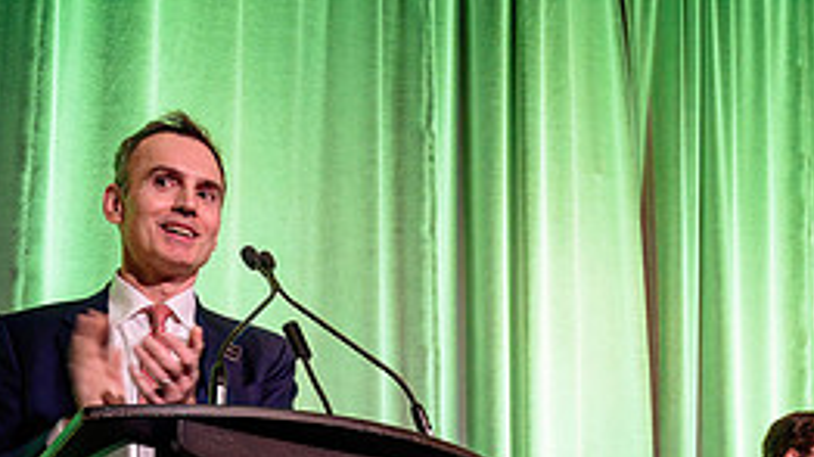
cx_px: 678
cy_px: 508
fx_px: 1834
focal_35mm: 85
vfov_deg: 13.9
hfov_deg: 24.5
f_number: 4
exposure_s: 1/100
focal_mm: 33.5
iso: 1000
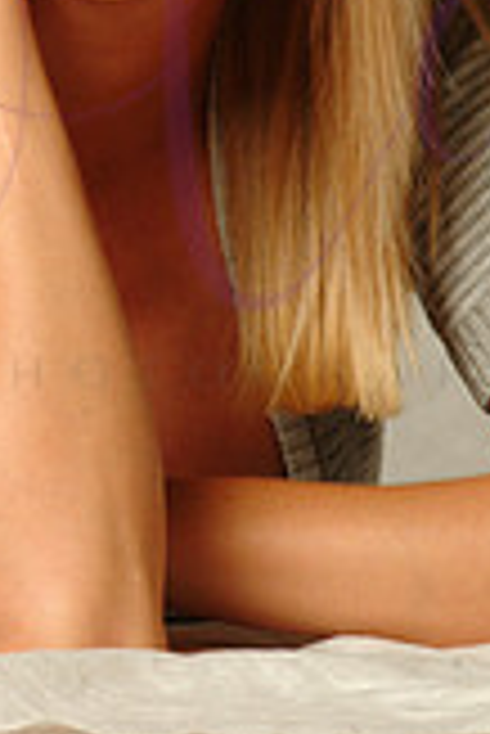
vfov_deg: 3.7
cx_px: 74
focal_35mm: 552
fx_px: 11253
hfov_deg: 2.5
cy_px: -207
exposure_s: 1/125
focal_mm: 133
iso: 400
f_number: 11
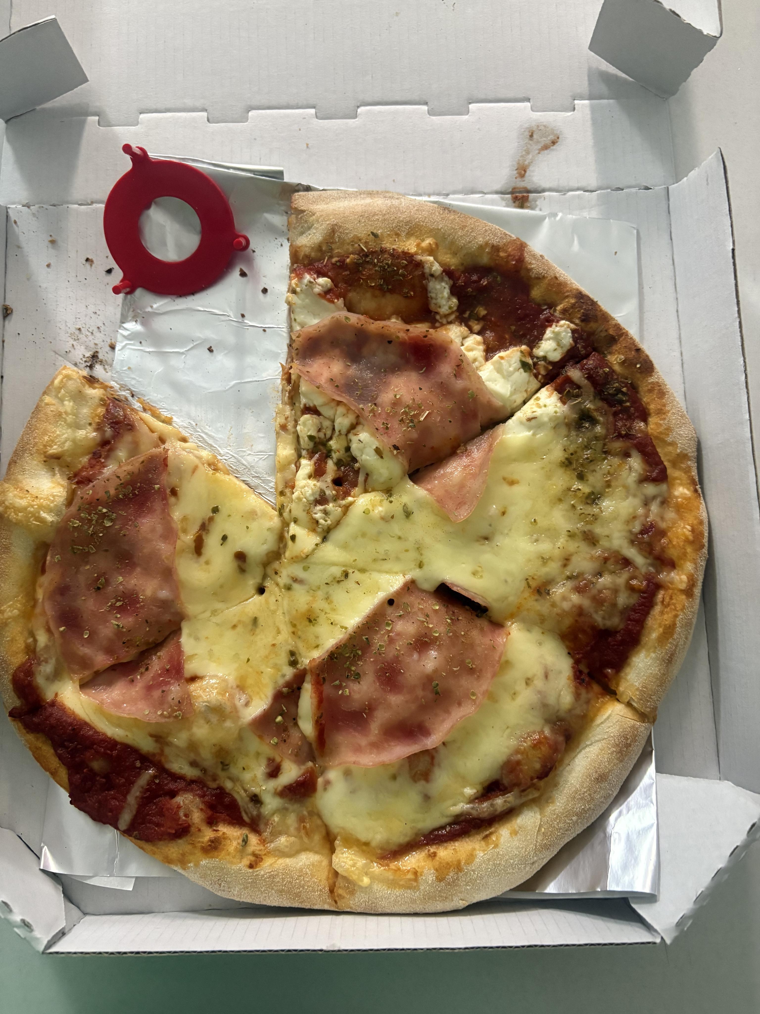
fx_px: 761
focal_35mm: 26
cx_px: 380
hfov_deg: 53.1
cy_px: 507
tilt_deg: -81.2
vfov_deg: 67.3
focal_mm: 5.96
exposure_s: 1/50
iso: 400
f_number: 1.6
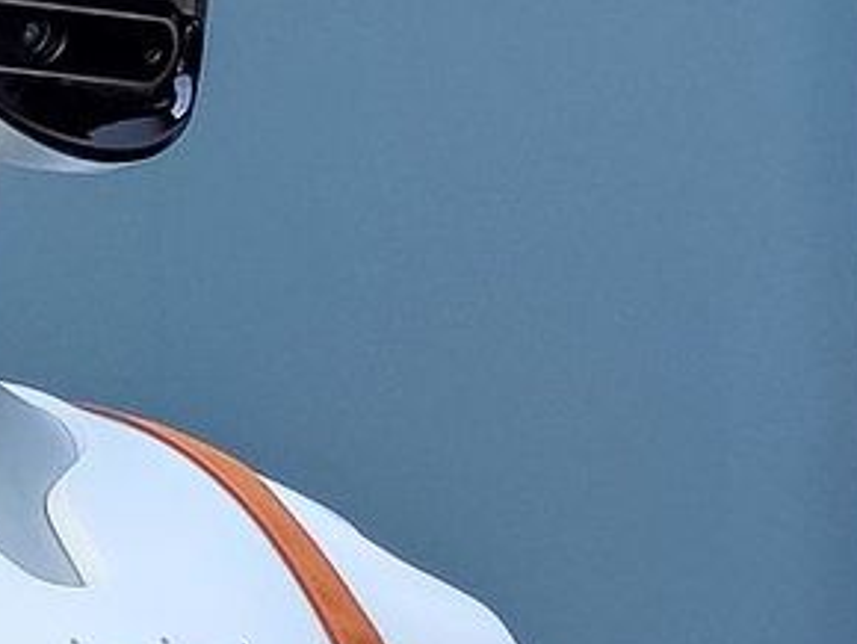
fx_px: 5600
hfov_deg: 8.7
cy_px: 987
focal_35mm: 226
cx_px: 615
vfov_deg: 6.5
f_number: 2
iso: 107
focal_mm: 8.16
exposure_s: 1/100
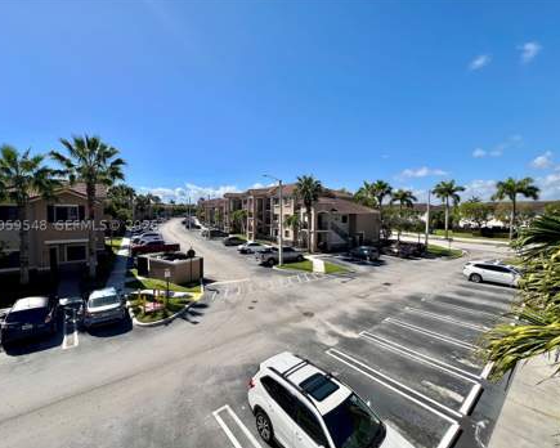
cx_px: 277
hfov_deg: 100.7
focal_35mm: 14
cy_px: 225
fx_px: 232
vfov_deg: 88.0
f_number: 1.8
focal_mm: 1.57
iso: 32
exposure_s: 1/2016
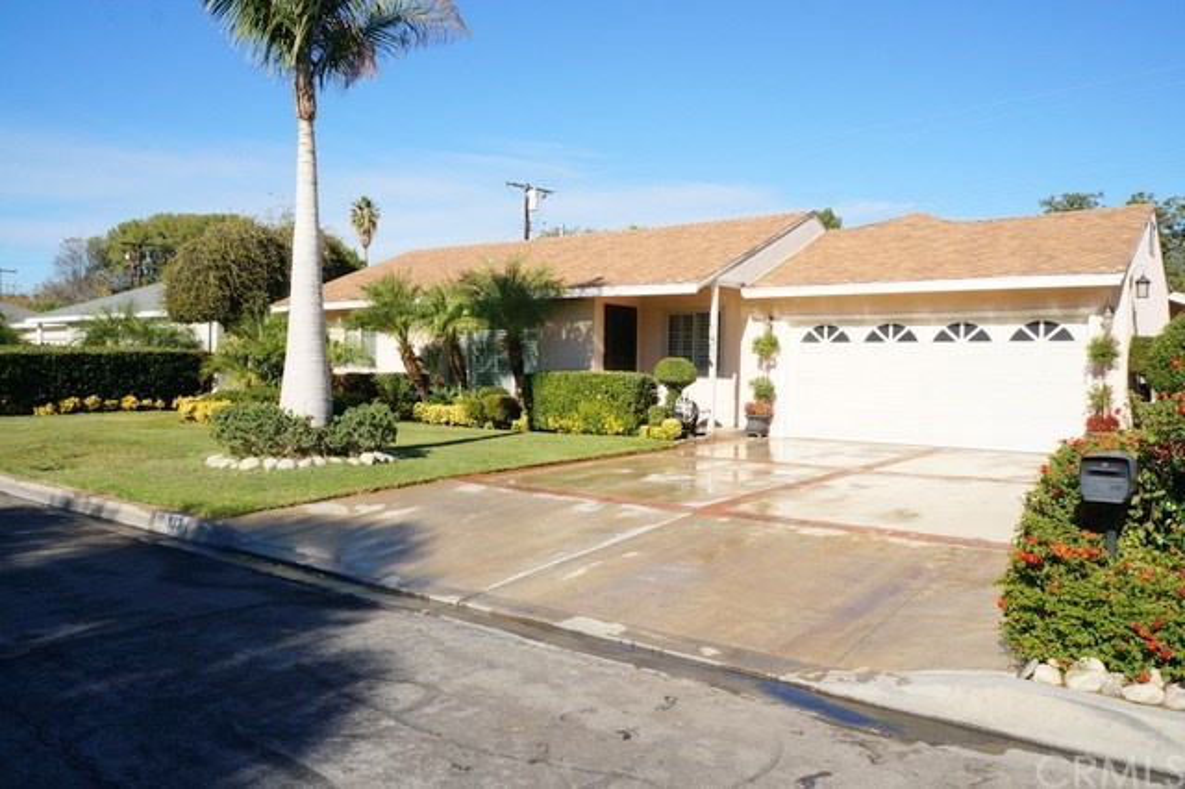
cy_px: 394
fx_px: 888
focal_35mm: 27
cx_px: 592
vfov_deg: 47.9
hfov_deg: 67.4
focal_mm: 18
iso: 100
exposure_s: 1/100
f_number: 11
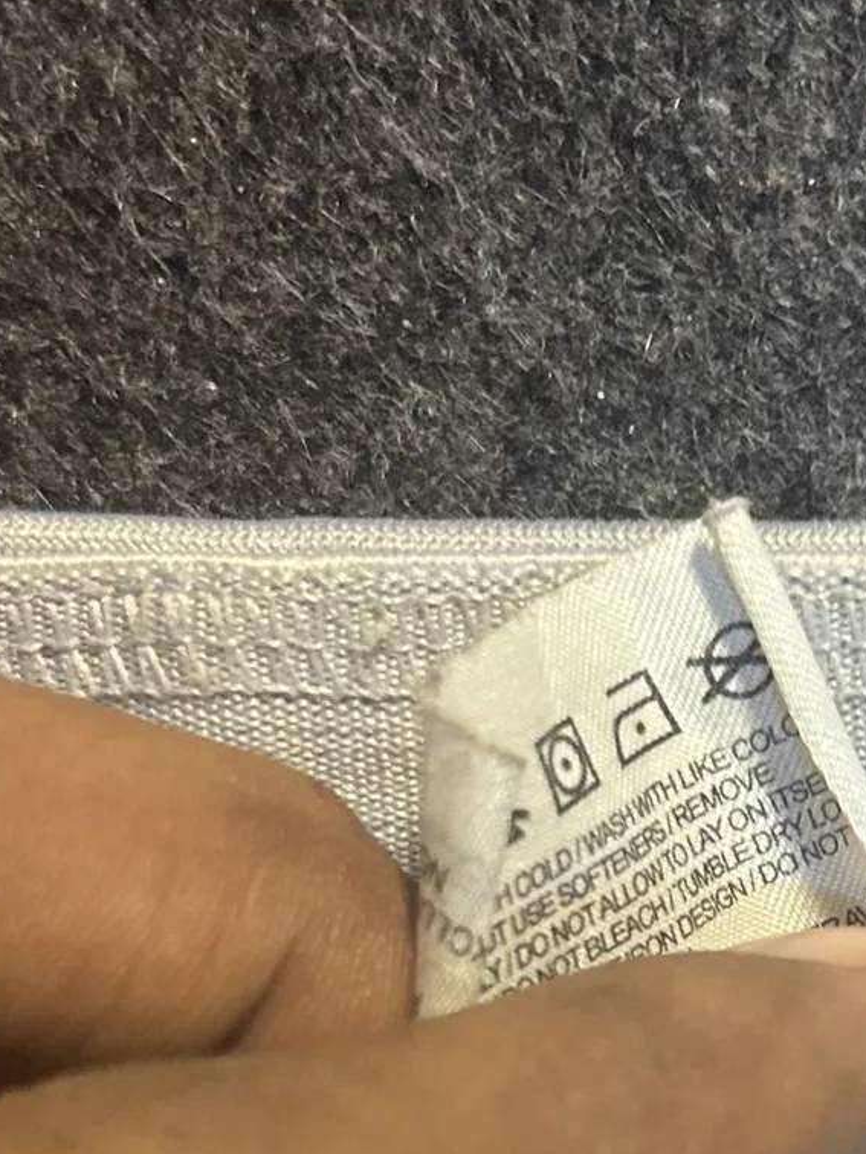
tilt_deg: -65.5
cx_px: 837
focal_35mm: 88
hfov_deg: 16.5
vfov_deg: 21.6
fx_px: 2935
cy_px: 1110
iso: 250
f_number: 1.5
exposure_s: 1/50
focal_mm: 5.7
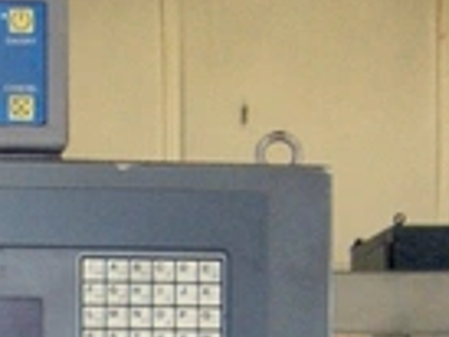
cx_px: -188
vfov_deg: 12.6
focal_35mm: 114
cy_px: 434
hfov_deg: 16.0
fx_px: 1480
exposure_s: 1/60
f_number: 2.8
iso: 100
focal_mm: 8
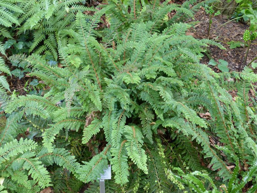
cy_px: 96
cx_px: 128
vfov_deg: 36.0
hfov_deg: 46.8
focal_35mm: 40
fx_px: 297
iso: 400
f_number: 3.1
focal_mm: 7
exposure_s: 1/25
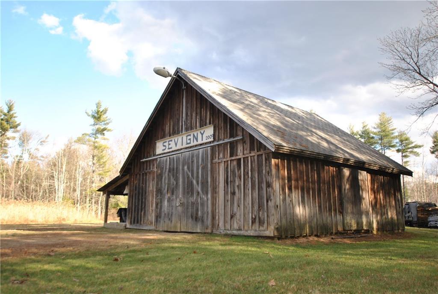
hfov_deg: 61.8
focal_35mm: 30
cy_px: 147
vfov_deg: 43.8
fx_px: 366
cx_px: 219
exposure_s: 1/200
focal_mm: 20
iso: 100
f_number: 3.5
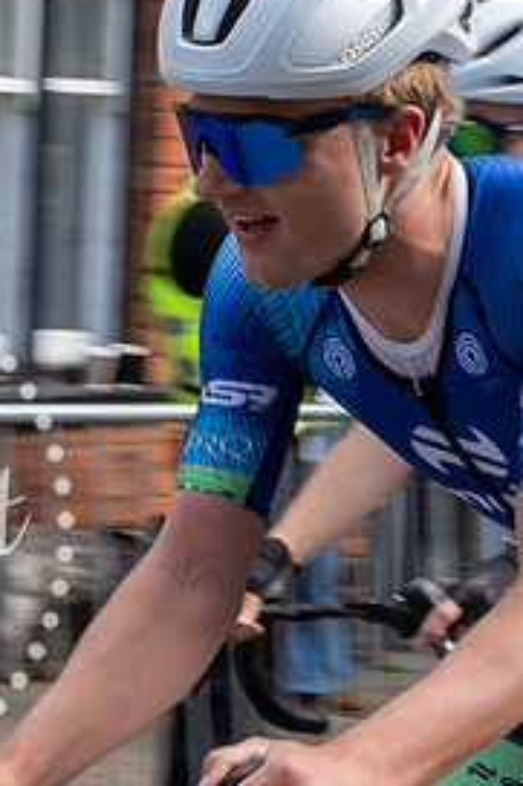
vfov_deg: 10.9
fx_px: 4102
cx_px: 291
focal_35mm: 188
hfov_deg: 7.3
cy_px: 232
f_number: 14
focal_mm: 70
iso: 800
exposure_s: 1/160
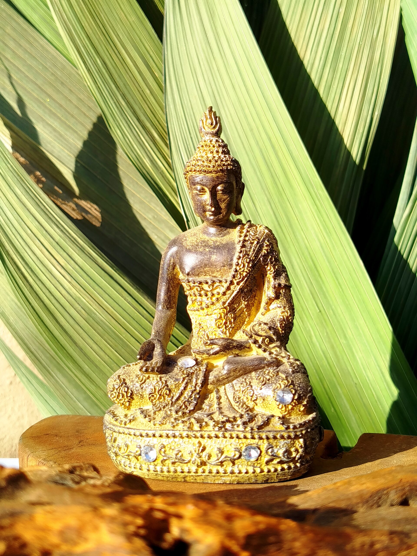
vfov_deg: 39.7
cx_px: 208
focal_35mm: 48
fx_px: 771
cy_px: 278
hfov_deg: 30.3
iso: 50
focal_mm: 5.31
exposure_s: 1/375
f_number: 1.7
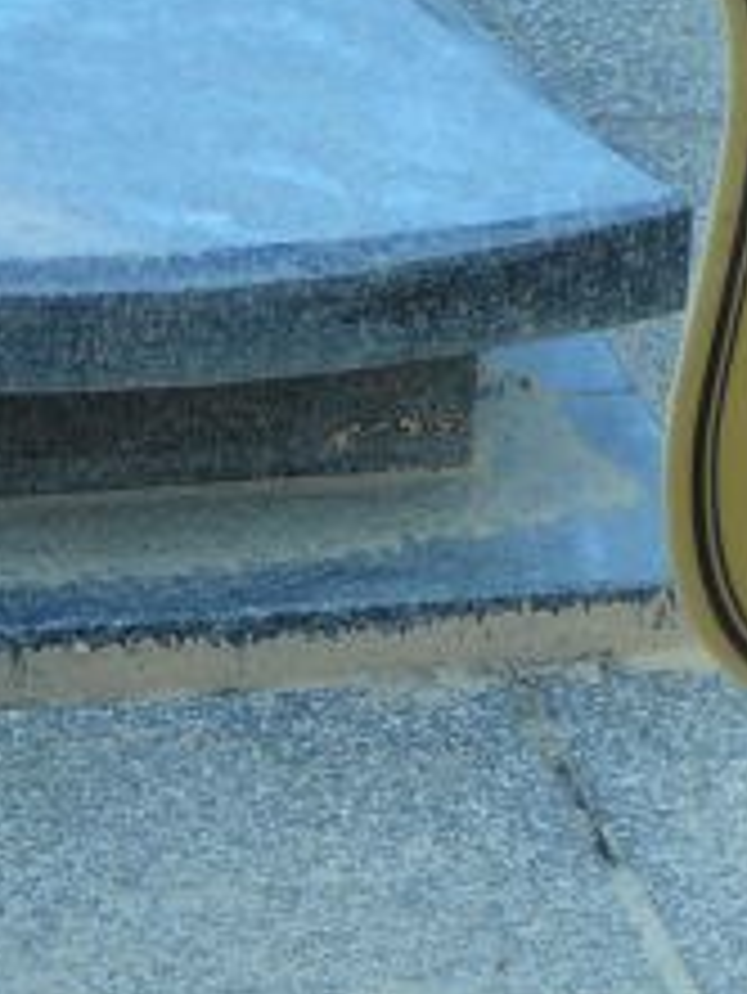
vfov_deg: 7.2
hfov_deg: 5.4
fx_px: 7905
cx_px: 1188
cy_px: 184
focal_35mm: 275
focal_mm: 14.1
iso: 80
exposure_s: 1/80
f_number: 3.9
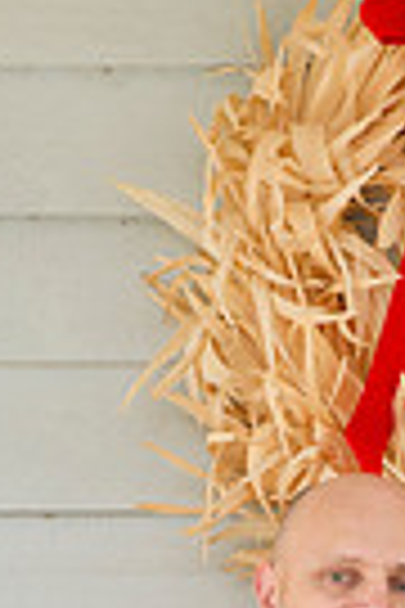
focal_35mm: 633
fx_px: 10681
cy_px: 842
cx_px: 502
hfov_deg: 2.2
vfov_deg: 3.2
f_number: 5.6
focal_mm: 190
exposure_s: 1/100
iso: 200
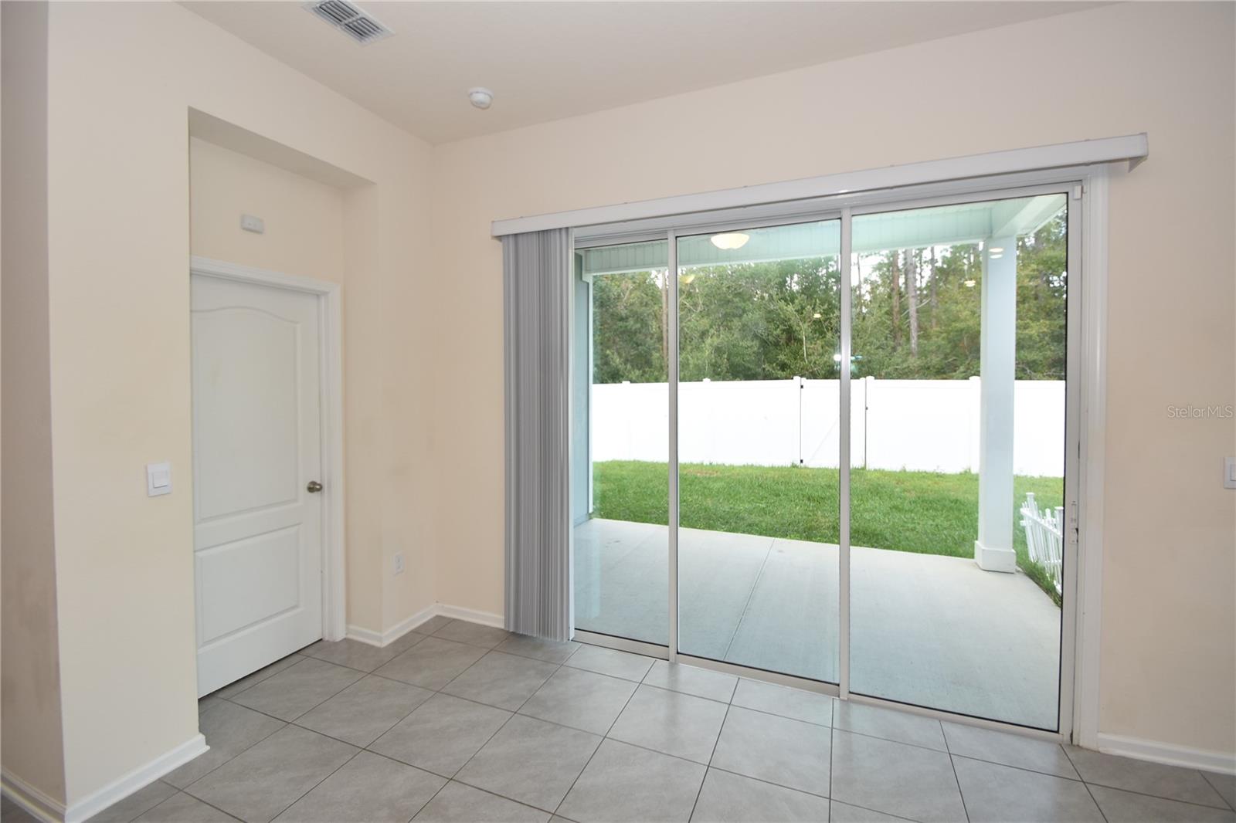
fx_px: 515
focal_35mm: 15
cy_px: 412
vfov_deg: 77.3
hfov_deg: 100.4
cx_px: 618
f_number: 5
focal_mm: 10
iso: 200
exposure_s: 1/100
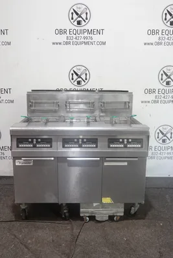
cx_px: 86
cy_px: 129
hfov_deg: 37.9
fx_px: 252
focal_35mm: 35
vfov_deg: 54.4
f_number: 3.5
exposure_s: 1/40
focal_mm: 13.03
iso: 800
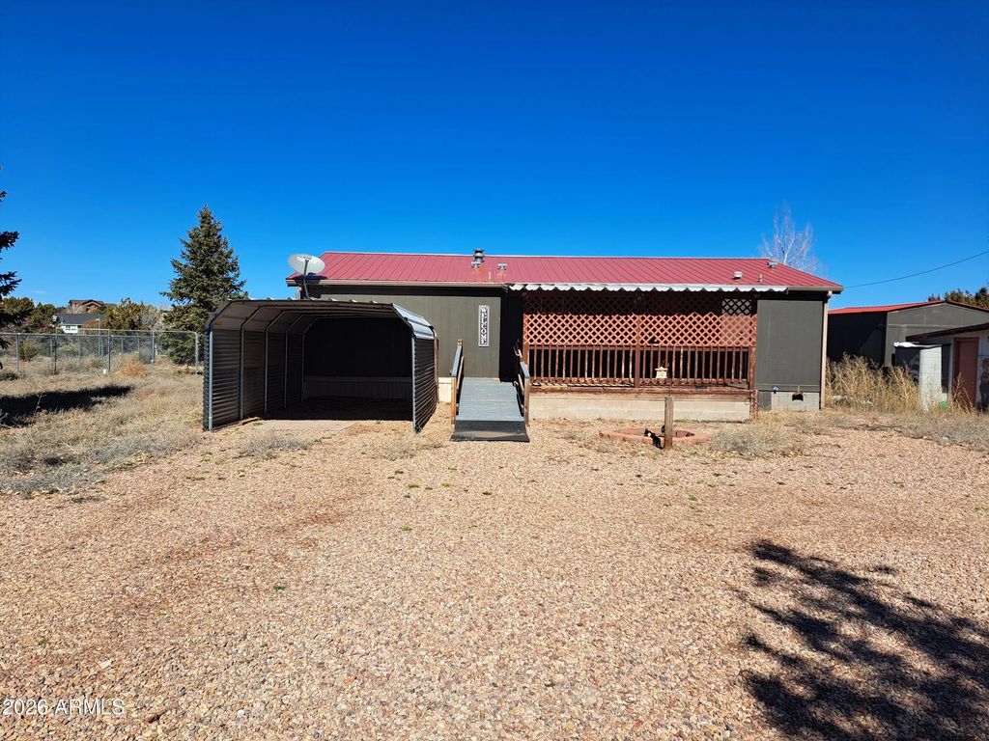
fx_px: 686
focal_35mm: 24
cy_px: 370
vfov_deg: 56.8
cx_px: 494
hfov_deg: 71.6
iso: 50
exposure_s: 1/1381
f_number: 1.8
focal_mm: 5.23
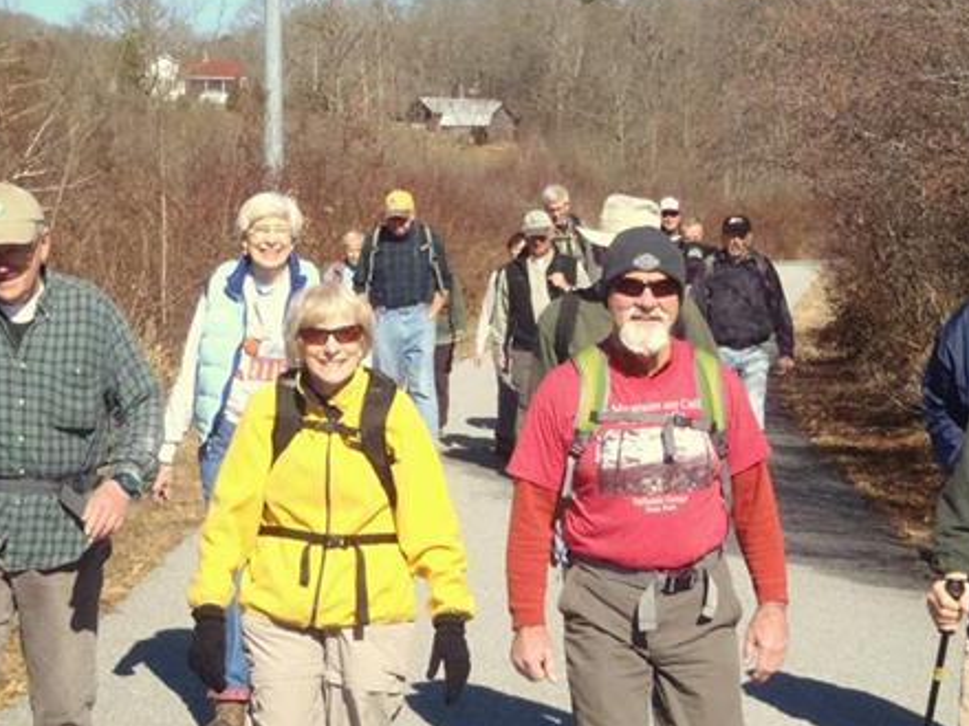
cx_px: 511
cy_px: 427
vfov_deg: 14.9
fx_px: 2771
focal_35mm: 99
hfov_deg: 19.8
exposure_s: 1/200
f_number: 14
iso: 400
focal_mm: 11.43
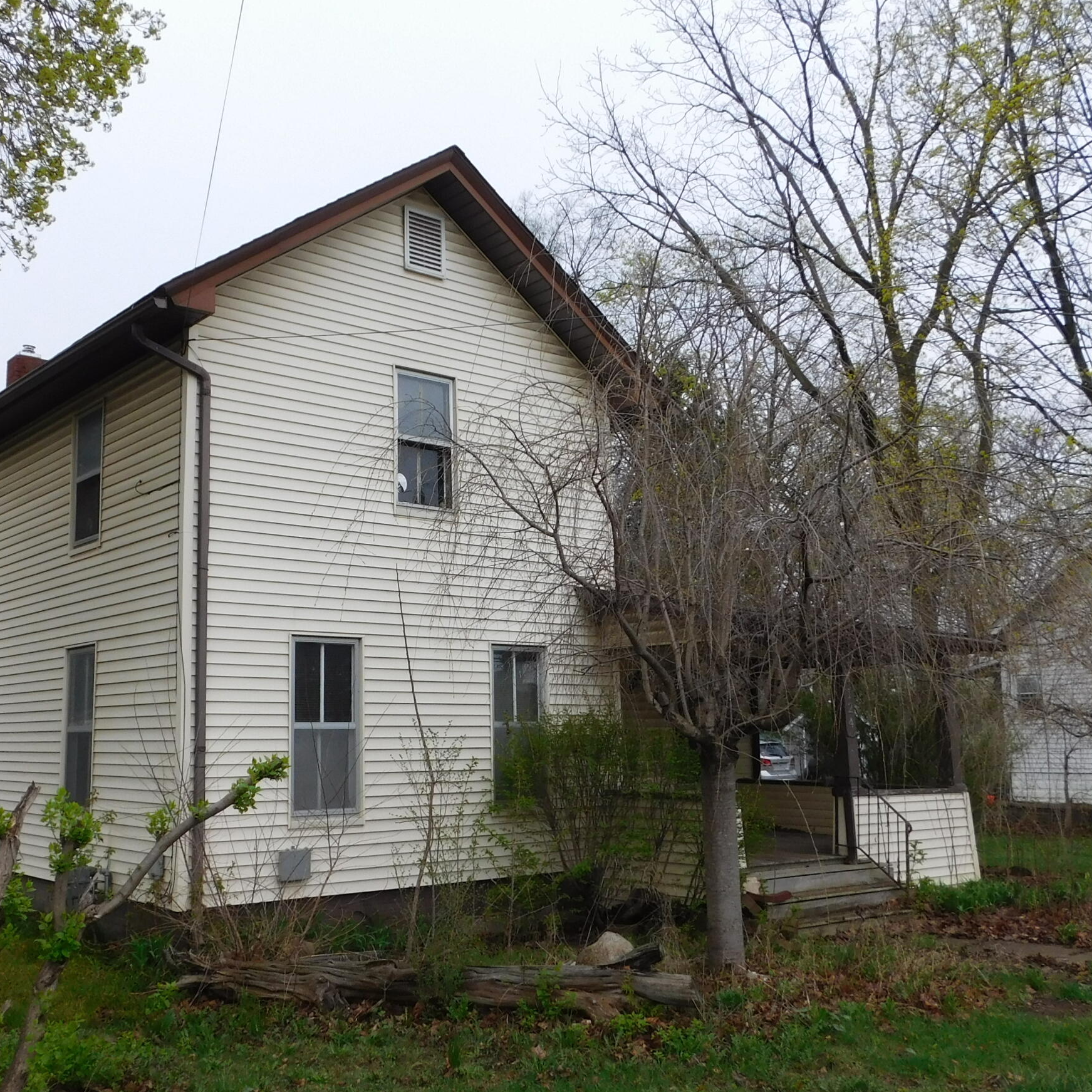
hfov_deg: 46.8
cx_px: 417
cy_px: 537
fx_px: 1249
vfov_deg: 47.2
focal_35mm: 35
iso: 125
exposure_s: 1/1250
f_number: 3
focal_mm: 4
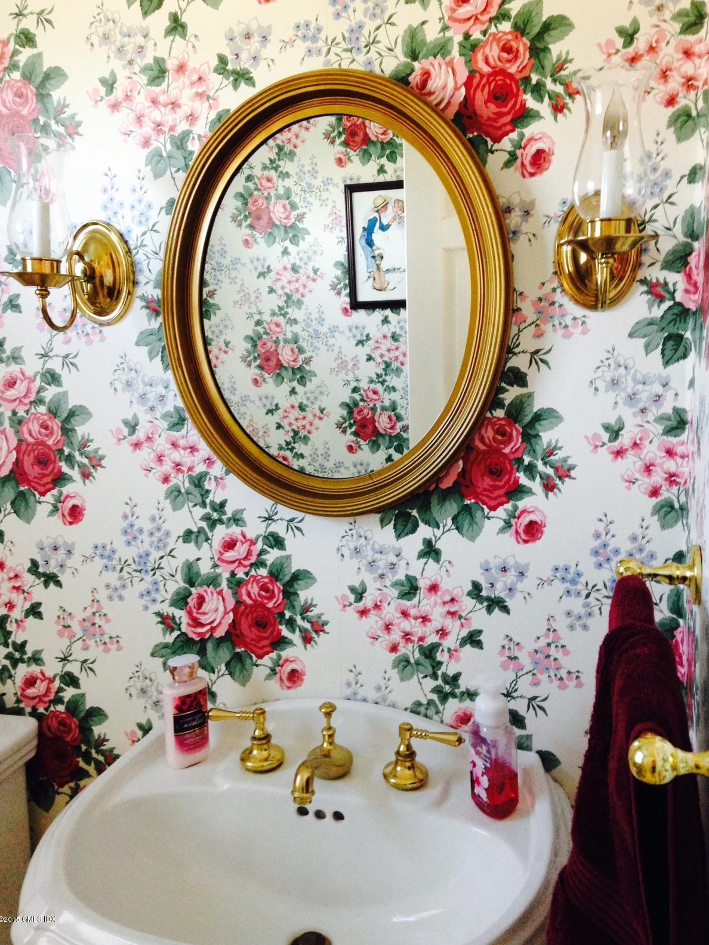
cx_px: 360
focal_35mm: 34
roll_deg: +1.3
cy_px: 464
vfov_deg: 54.0
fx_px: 929
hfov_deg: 41.8
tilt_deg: -6.1
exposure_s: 1/20
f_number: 2.4
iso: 250
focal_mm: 4.12
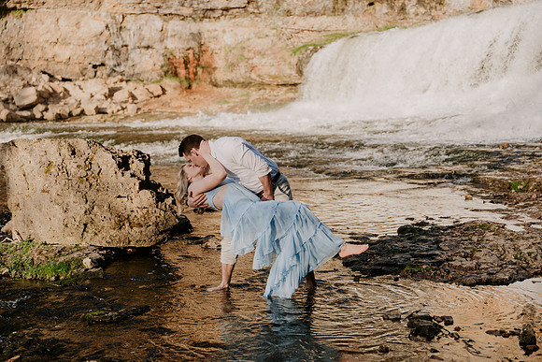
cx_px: 271
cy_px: 181
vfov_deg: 25.7
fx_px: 794
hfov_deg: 37.7
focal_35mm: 53
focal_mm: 52.7
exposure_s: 1/640
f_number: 2.8
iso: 160
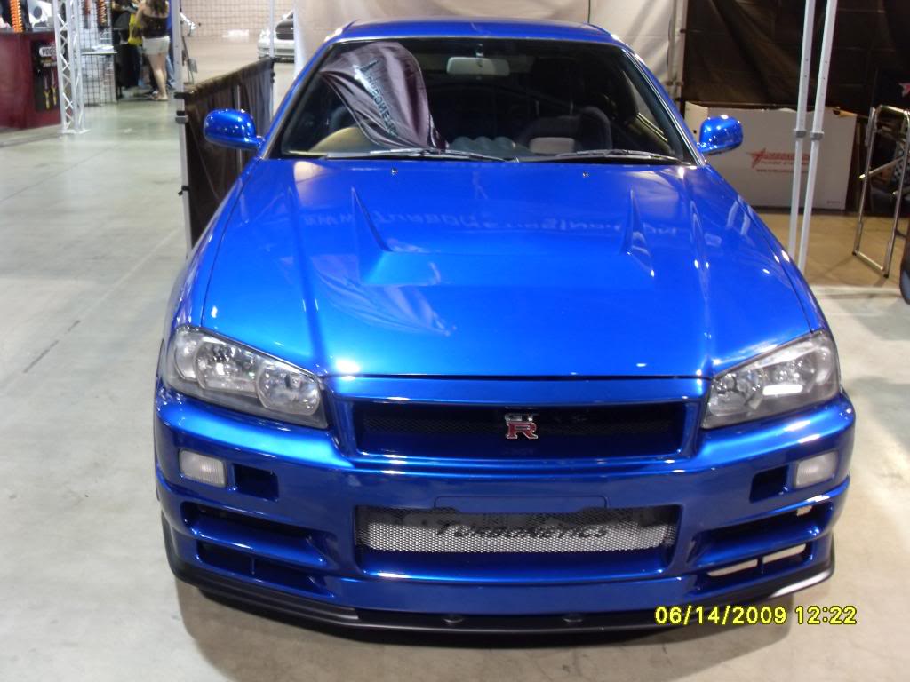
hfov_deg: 46.8
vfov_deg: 36.0
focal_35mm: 40
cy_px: 341
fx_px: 1052
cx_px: 455
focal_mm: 7.1
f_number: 3.1
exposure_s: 1/6
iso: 200
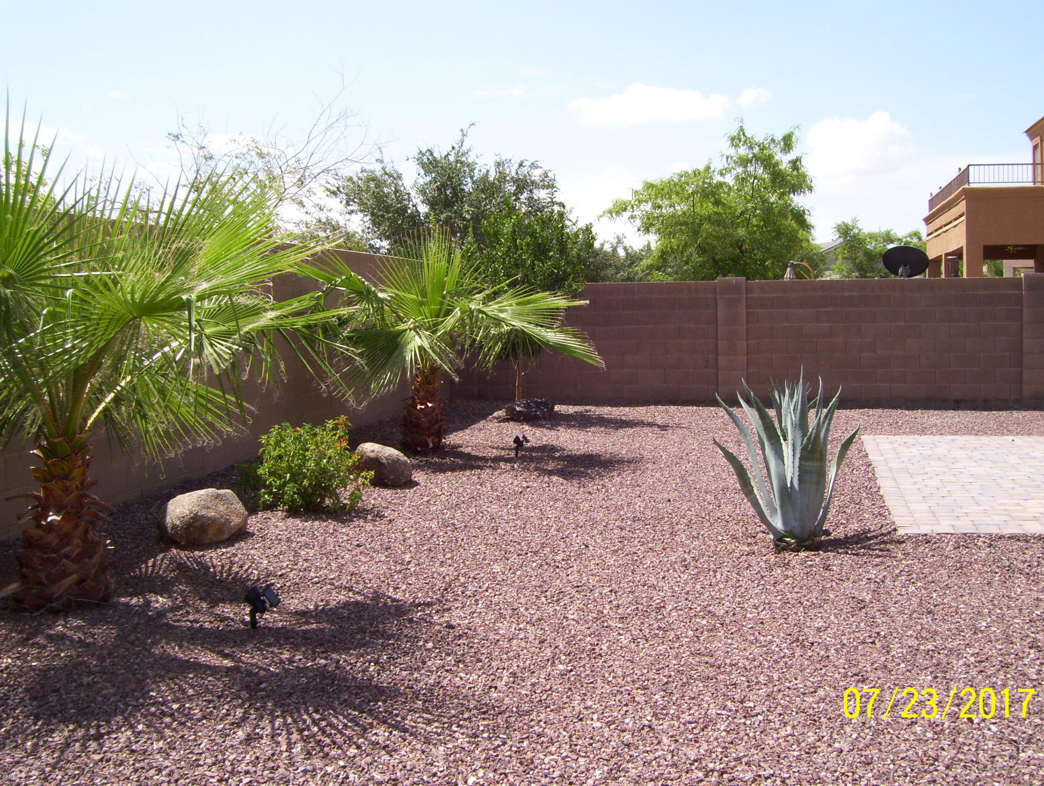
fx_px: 1148
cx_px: 540
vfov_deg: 37.8
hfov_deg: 48.9
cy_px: 388
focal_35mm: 38
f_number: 4.8
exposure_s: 1/500
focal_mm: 6
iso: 80
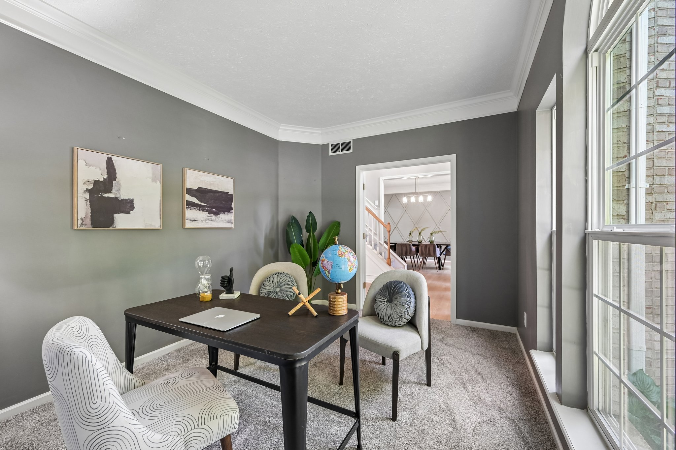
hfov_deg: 104.3
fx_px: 263
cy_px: 225
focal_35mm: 14
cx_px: 338
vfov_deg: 81.2
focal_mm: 14
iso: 400
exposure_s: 1/5
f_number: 8
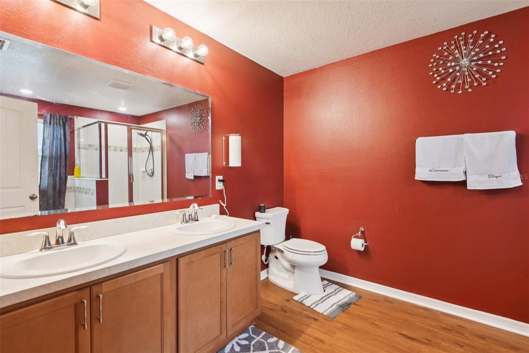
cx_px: 264
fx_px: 235
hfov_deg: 96.7
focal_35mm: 16
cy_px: 176
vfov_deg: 73.7
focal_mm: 16
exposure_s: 1/4
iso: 400
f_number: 8
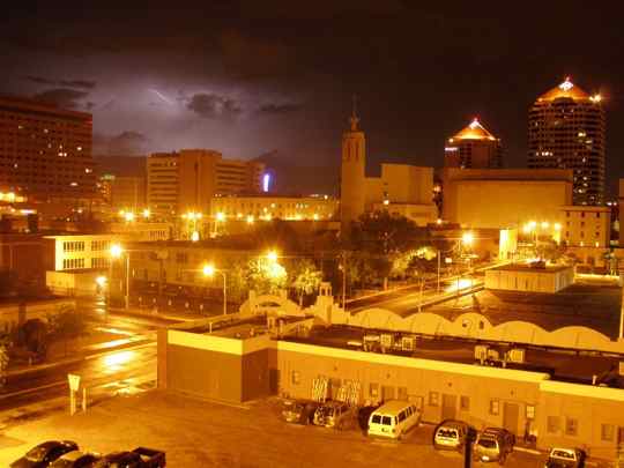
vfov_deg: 37.7
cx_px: 312
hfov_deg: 49.0
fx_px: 685
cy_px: 234
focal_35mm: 38
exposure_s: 4
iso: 100
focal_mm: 6.7
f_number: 3.5
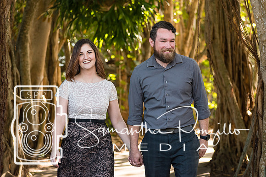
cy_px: 88
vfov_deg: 6.6
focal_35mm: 208
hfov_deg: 9.9
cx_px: 141
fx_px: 1538
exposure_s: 1/250
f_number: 4.8
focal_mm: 130
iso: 400
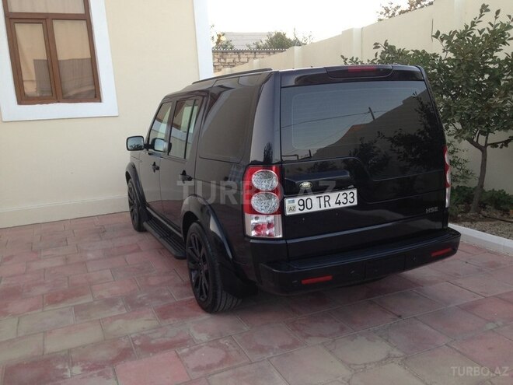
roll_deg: +0.6
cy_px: 192
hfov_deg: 55.4
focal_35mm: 33
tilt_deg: -9.6
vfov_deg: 42.9
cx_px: 256
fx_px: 489
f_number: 2.4
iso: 50
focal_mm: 4.12
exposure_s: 1/60
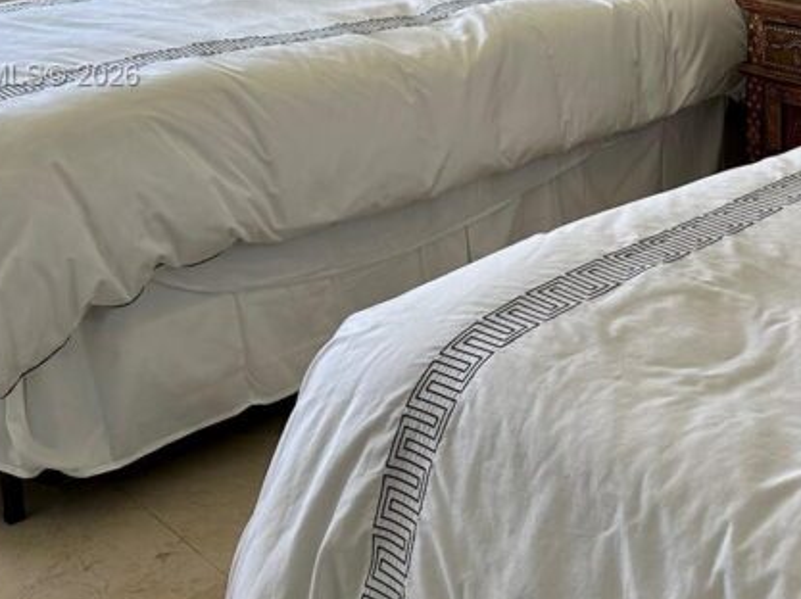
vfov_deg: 24.2
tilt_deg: -15.1
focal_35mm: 59
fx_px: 1364
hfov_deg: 31.0
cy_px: 77
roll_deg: -1.5
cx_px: 740
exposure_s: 1/303
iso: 80
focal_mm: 6.86
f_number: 1.78
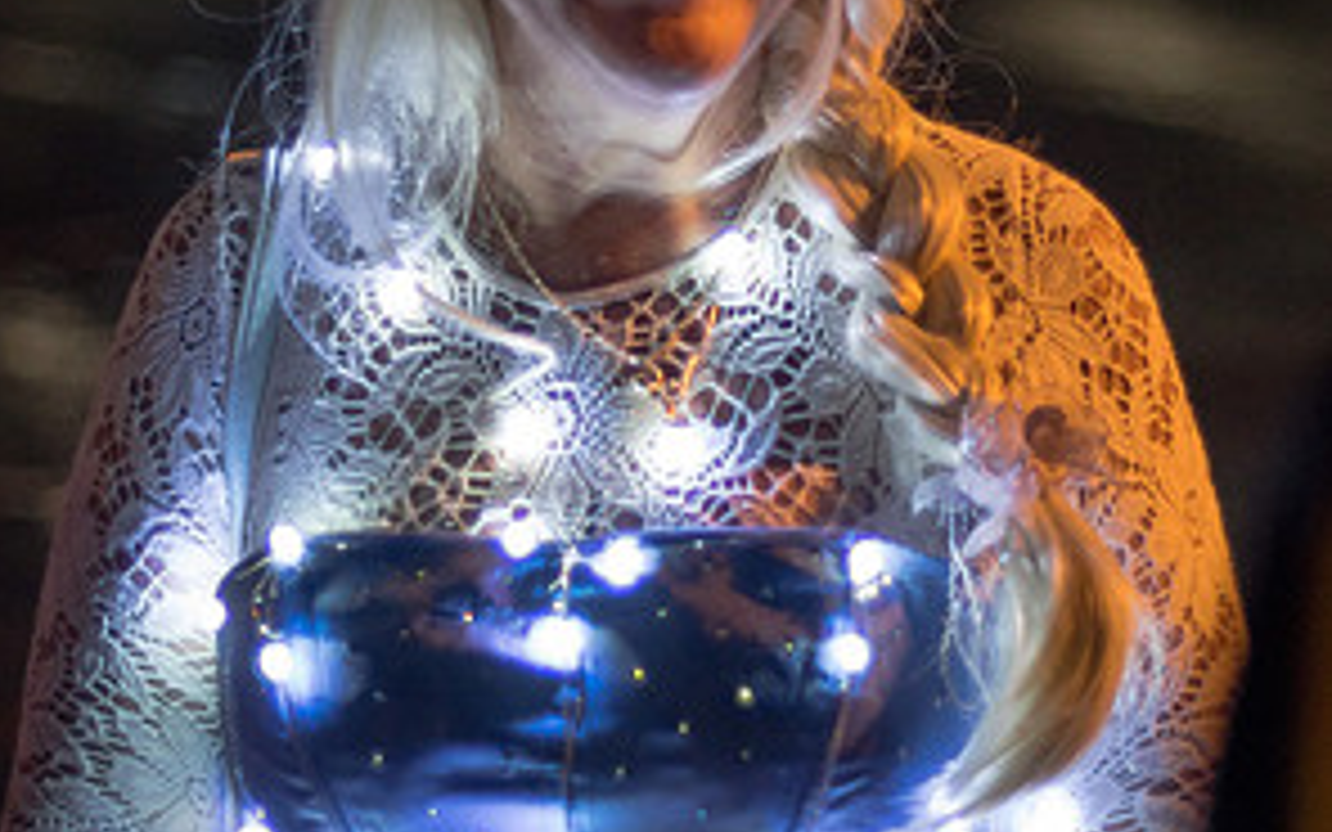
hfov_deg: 18.0
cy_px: 418
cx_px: 664
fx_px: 4211
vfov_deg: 11.3
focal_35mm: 116
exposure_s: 1/100
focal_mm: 50
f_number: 1.6
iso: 800
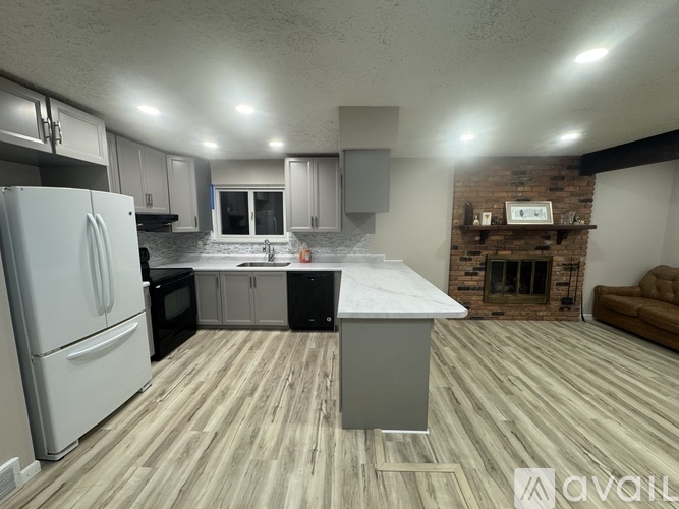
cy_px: 254
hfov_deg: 102.1
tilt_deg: -7.0
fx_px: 275
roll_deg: +0.5
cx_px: 340
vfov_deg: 85.7
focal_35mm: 14
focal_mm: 2.22
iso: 200
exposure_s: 1/120
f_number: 2.2
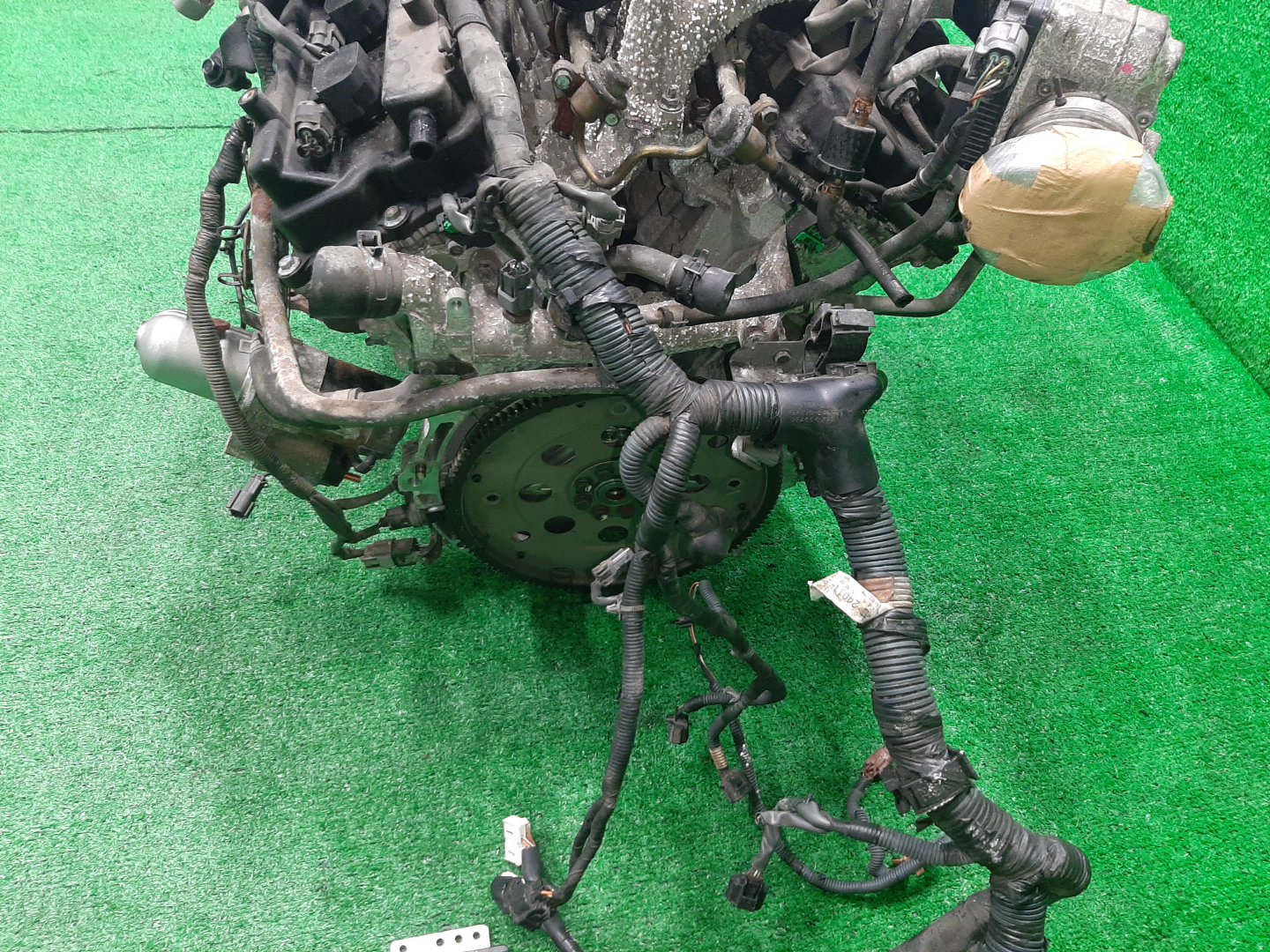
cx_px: 635
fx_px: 954
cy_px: 476
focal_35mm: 26
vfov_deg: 53.1
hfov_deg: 67.3
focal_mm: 3.93
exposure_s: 1/33
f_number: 1.7
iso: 201
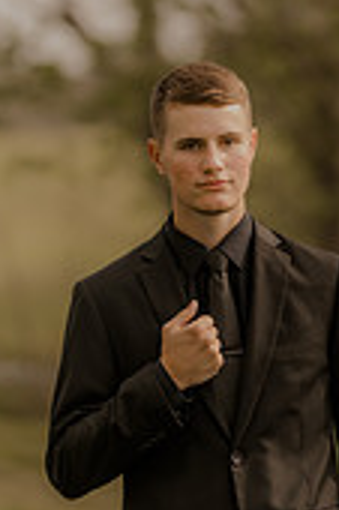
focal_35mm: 225
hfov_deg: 6.1
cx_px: 246
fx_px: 3184
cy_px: 117
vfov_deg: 9.1
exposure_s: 1/3200
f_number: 1.4
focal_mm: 85
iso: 160
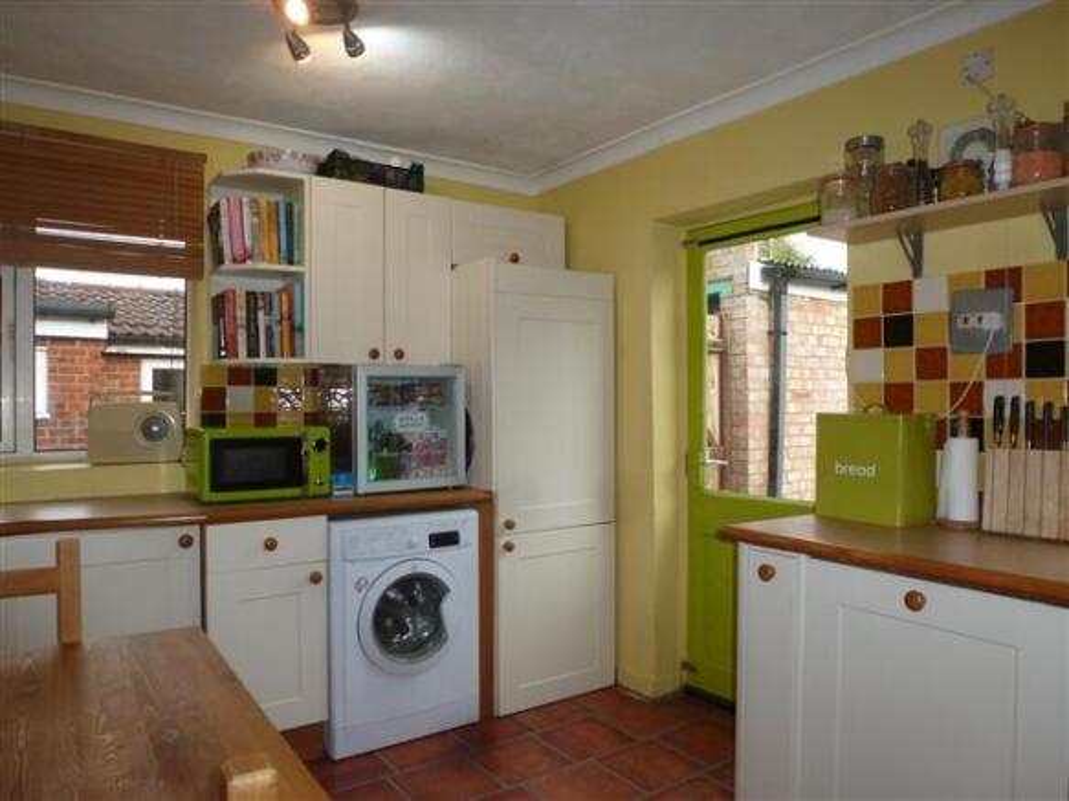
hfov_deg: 71.6
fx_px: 741
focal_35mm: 24
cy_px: 400
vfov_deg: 56.8
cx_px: 534
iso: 200
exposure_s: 1/60
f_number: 3.3
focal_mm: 4.3
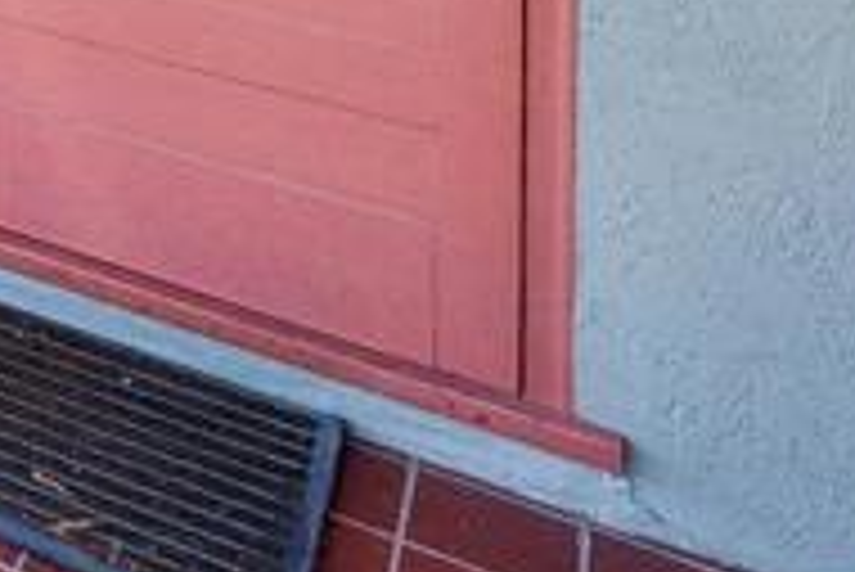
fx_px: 1664
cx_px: -734
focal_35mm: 70
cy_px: -655
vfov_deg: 14.9
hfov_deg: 19.9
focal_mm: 13
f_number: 9
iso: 640
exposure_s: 1/60
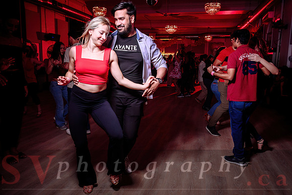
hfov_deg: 65.7
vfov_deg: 46.6
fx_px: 226
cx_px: 153
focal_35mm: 28
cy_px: 95
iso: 640
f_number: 3.5
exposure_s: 1/100
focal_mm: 26
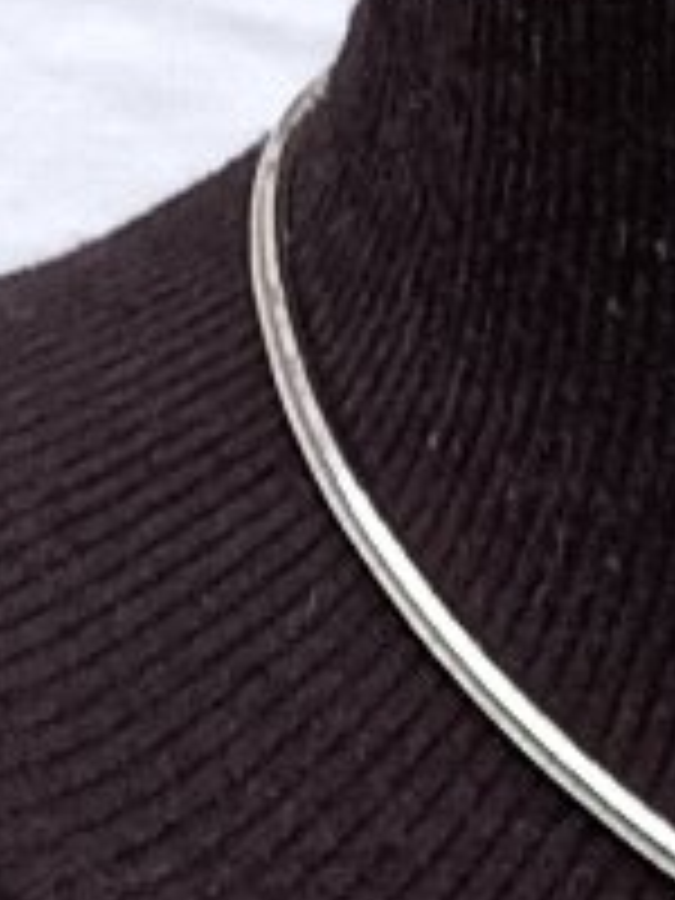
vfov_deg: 6.3
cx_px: 1390
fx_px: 7800
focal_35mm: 300
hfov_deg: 4.9
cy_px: 2128
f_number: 1.8
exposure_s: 1/134
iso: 102
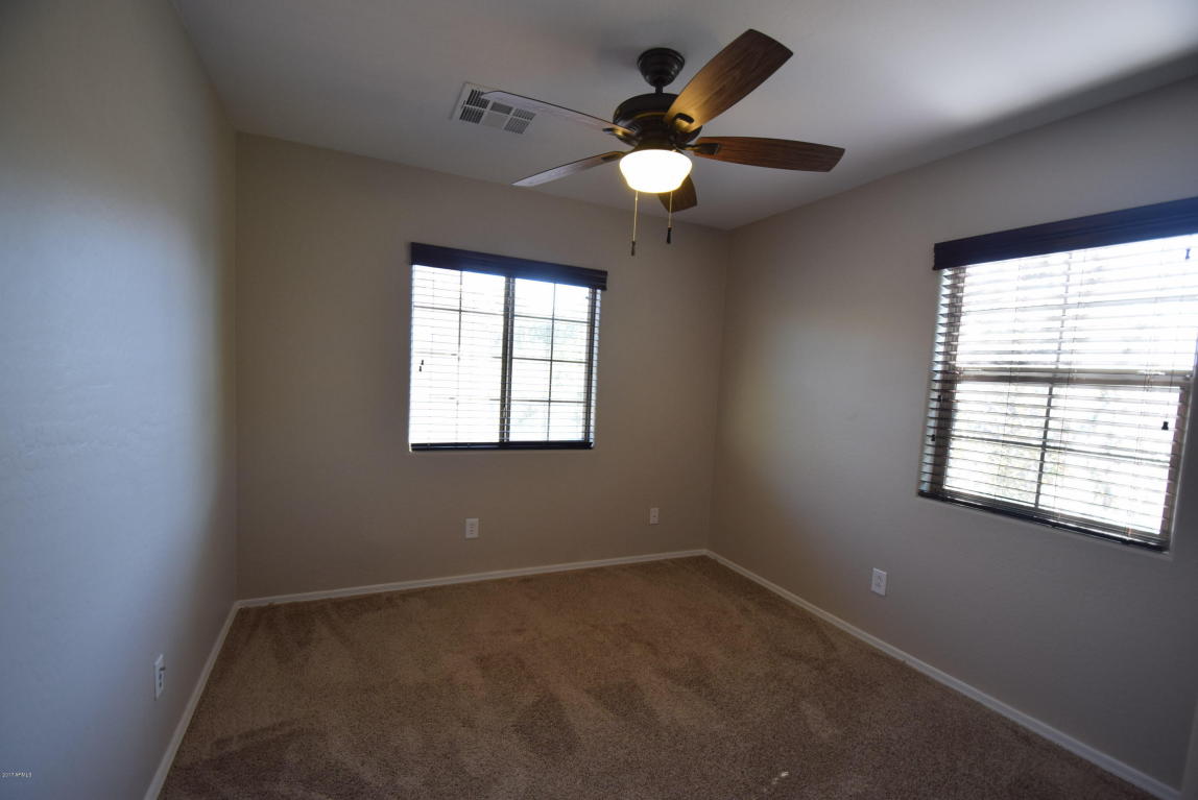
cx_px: 599
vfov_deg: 77.4
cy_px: 400
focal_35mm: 15
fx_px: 499
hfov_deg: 100.4
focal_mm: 10
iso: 400
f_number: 4
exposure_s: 1/60
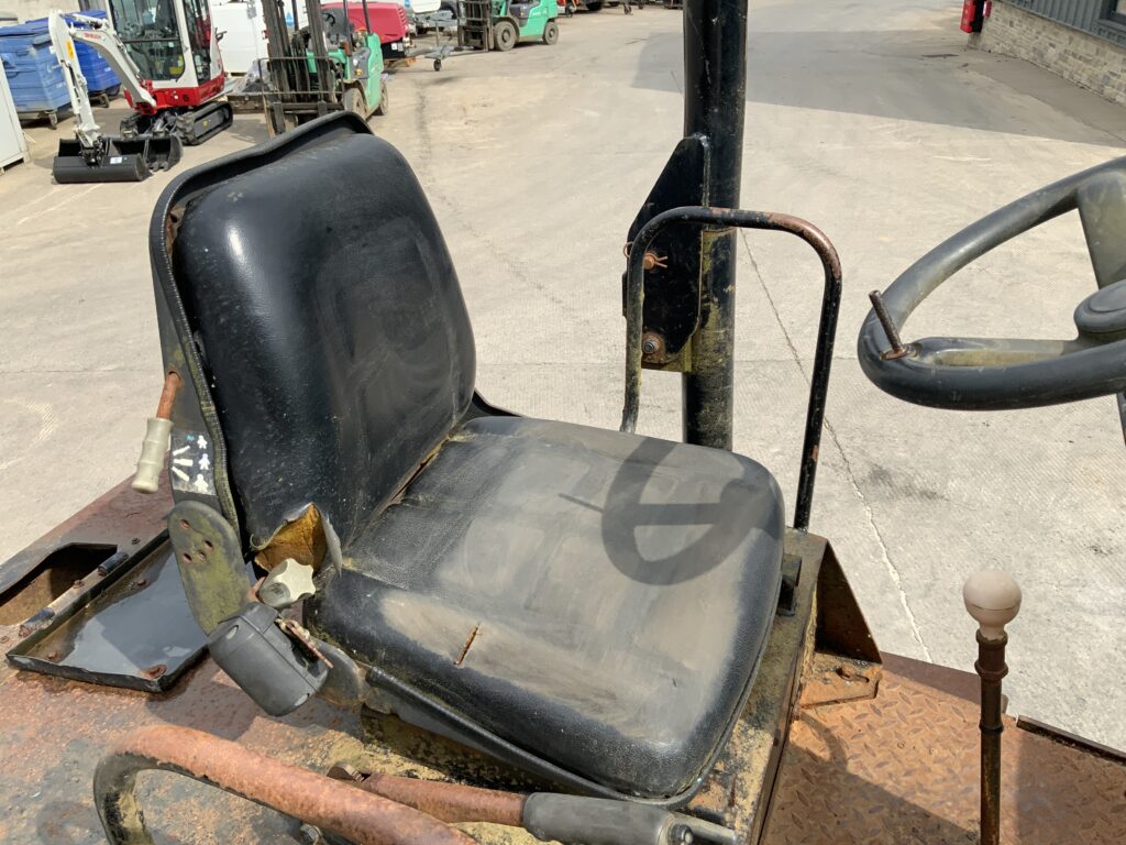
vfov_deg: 48.2
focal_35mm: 29
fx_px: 943
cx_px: 563
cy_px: 422
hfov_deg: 61.7
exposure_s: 1/1250
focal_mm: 3
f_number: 1.8
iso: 16
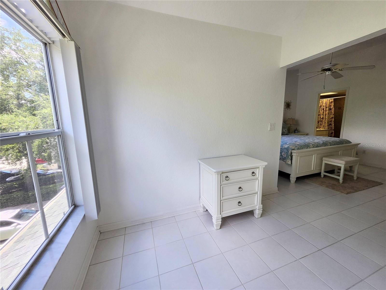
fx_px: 145
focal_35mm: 13
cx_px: 193
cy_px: 145
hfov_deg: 106.2
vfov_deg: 89.9
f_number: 2.2
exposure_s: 1/120
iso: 50
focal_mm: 1.74
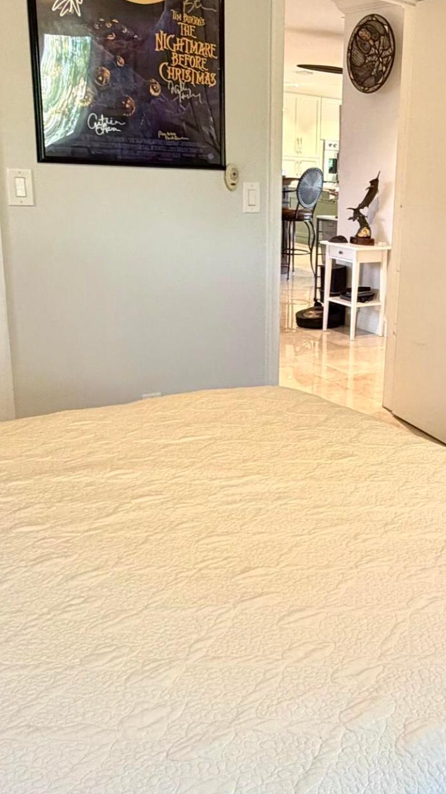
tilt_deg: -14.8
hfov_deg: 31.1
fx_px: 757
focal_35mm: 36
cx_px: 413
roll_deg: -3.9
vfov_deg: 55.2
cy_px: 365
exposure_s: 1/60
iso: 320
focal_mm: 2.22
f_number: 2.2
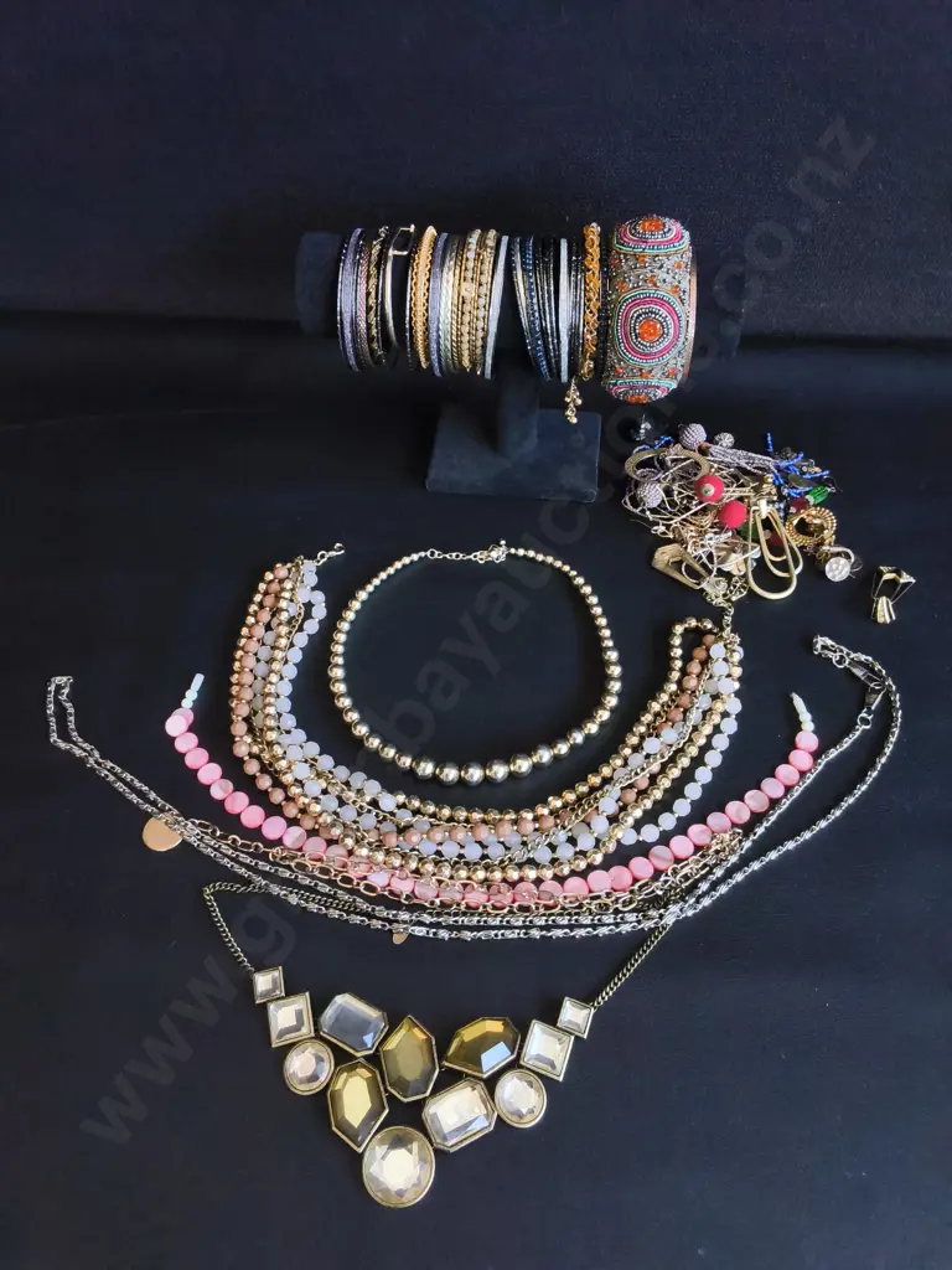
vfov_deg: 65.3
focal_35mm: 27
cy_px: 635
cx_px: 476
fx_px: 990
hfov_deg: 51.4
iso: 320
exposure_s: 1/120
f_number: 2
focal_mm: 2.87
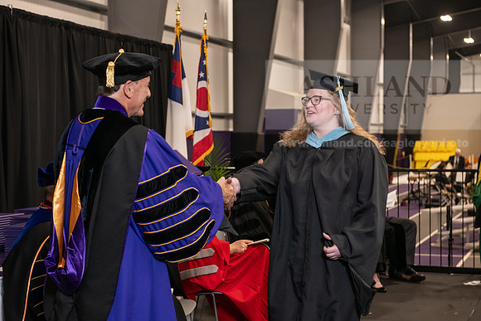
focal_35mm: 70
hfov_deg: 28.8
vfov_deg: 19.5
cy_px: 160
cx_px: 240
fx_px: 935
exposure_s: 1/125
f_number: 5
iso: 2000
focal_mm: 70
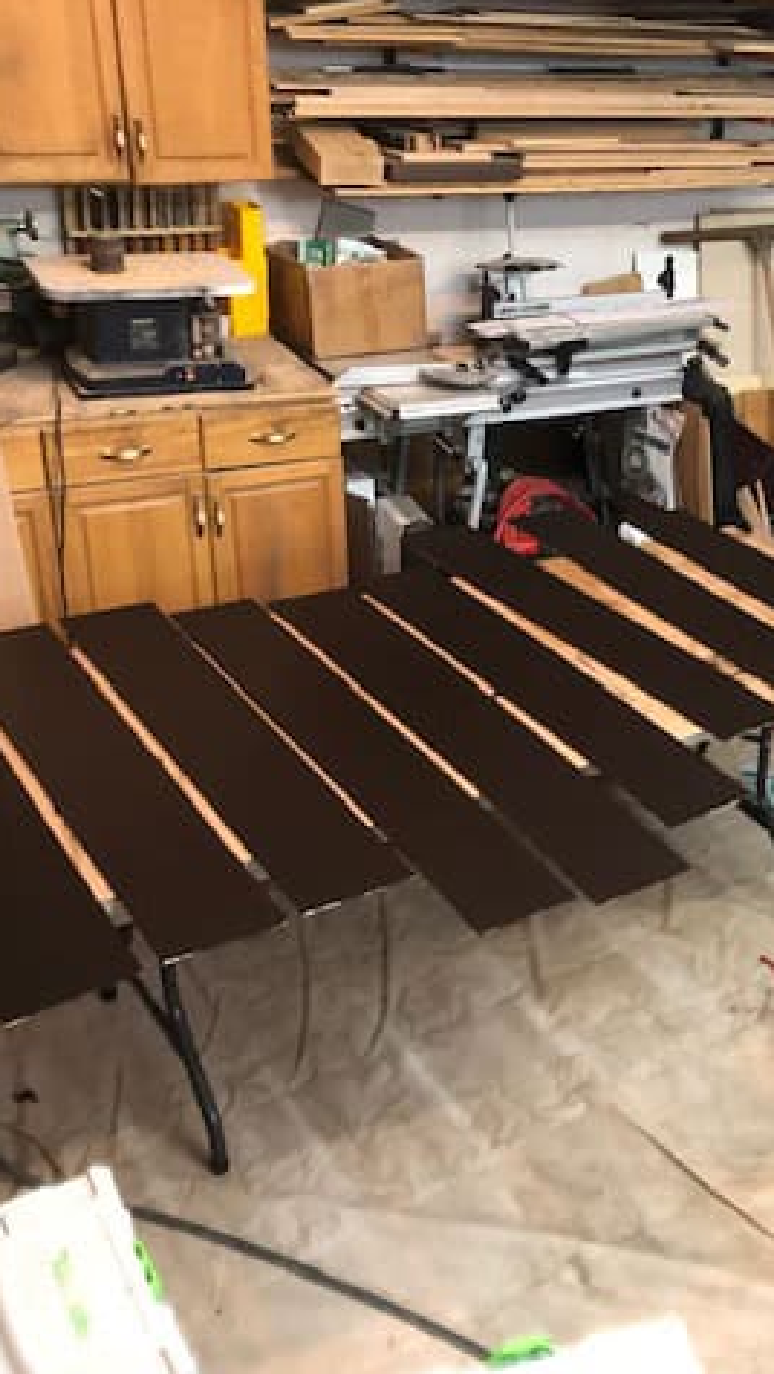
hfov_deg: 27.7
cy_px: 687
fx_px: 1495
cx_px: 734
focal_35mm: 41
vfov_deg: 49.4
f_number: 1.8
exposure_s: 1/15
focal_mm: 4
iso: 80
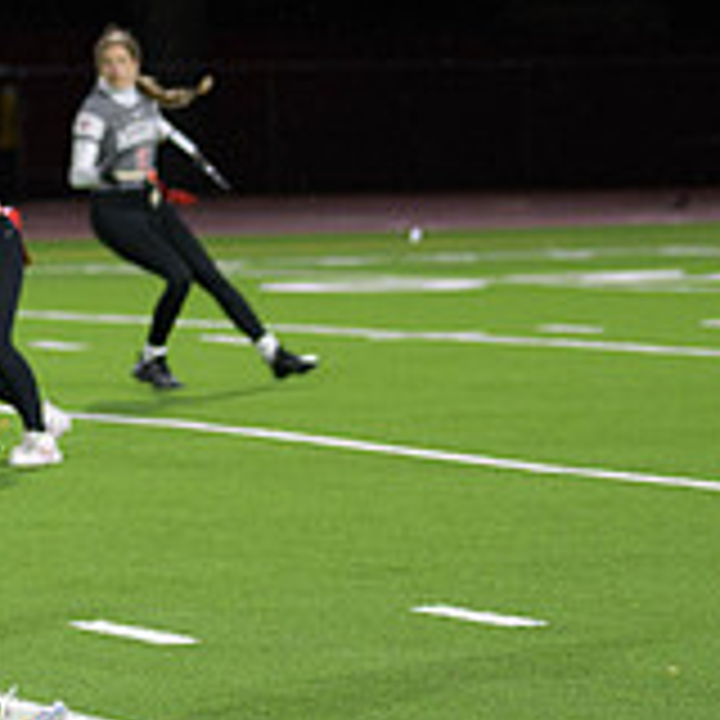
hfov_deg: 5.8
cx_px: -216
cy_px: 101
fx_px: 7107
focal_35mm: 302
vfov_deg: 5.8
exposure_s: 1/200
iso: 1100
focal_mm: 98
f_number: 2.8
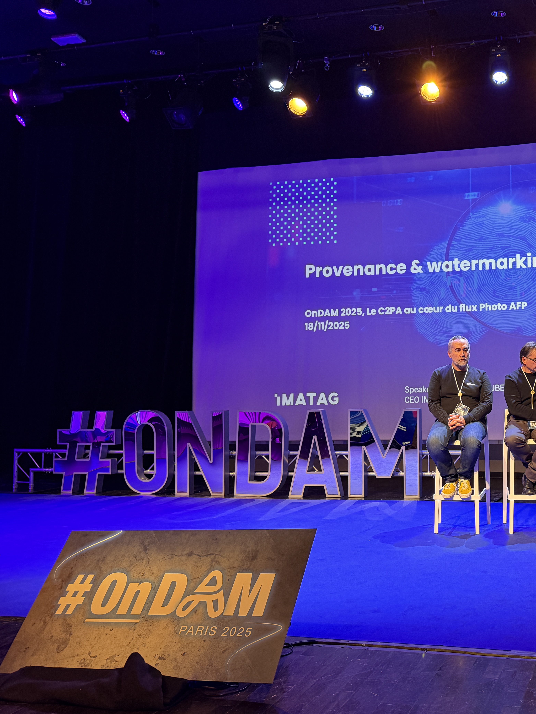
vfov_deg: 55.3
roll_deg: +0.8
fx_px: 681
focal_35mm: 33
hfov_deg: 39.7
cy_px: 363
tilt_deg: +1.9
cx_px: 487
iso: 320
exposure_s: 1/50
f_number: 1.78
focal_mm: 6.76
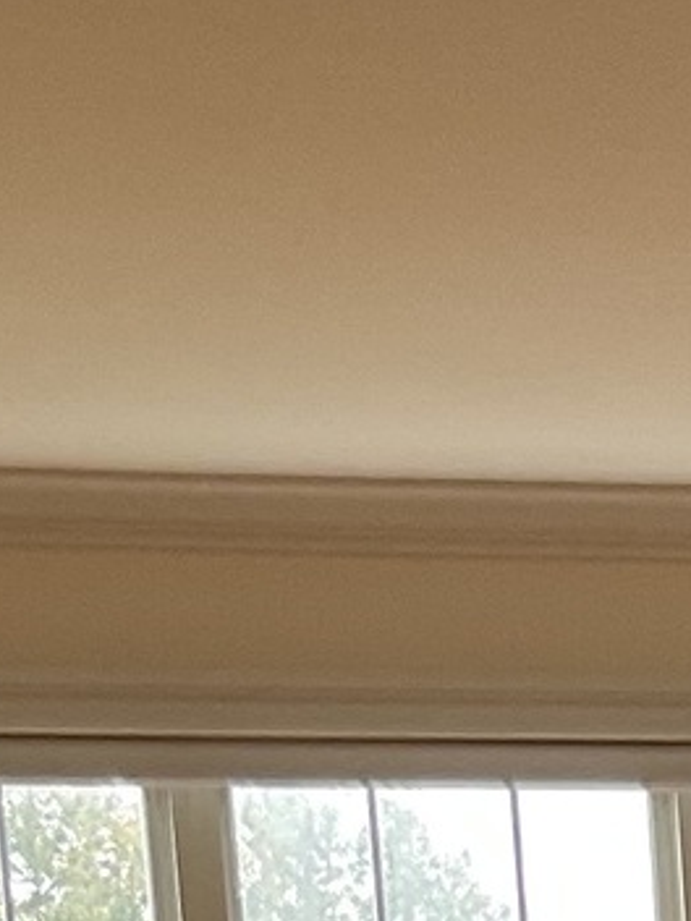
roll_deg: +1.9
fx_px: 5057
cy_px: 2580
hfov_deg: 7.6
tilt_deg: -13.2
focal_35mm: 190
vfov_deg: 8.9
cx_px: 1217
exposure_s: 1/122
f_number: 1.8
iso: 25
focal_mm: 3
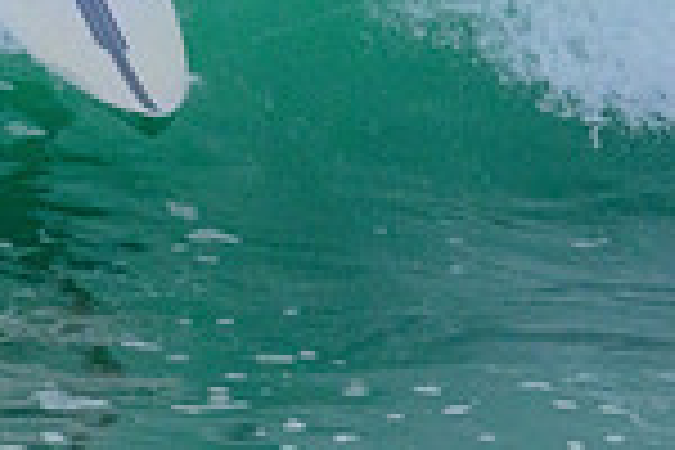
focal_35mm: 3633
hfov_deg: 0.6
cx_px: 30
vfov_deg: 0.4
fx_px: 68113
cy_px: -379
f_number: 11
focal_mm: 800
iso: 1250
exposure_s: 1/2000
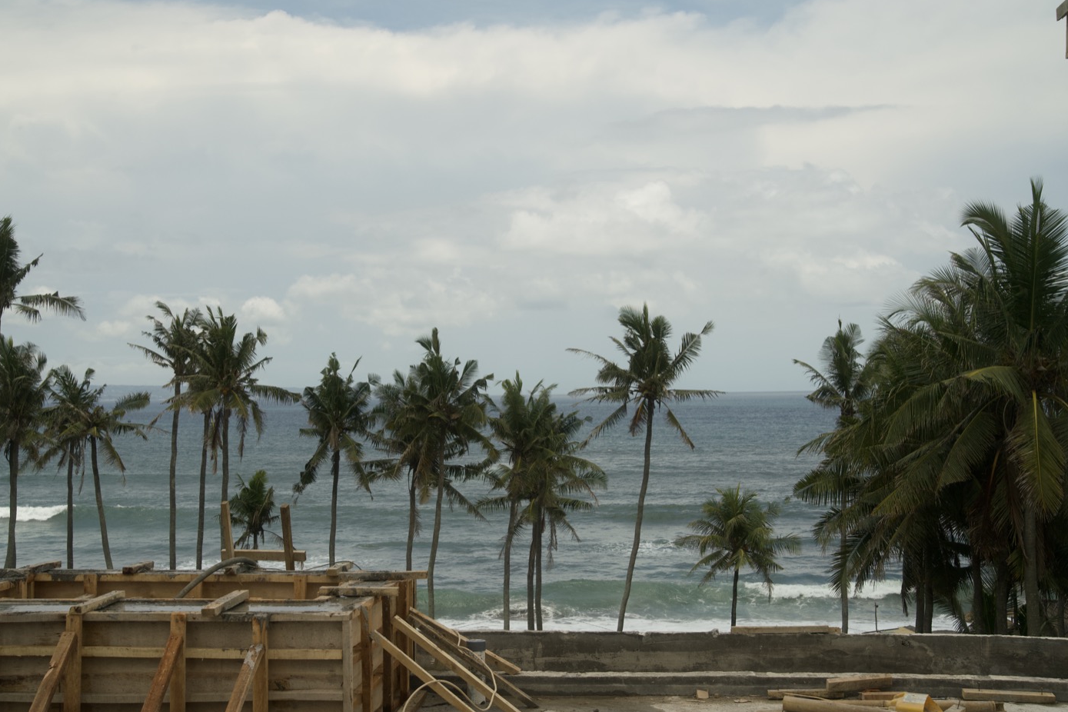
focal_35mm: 54
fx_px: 1602
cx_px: 501
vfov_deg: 25.1
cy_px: 344
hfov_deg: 36.9
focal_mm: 50
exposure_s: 1/2500
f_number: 8
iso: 800
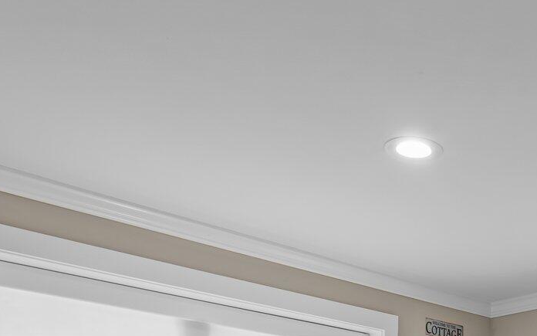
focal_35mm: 54
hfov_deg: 33.6
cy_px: 496
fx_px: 790
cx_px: 561
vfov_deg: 20.7
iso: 400
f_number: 8
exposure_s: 1/2
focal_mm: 18
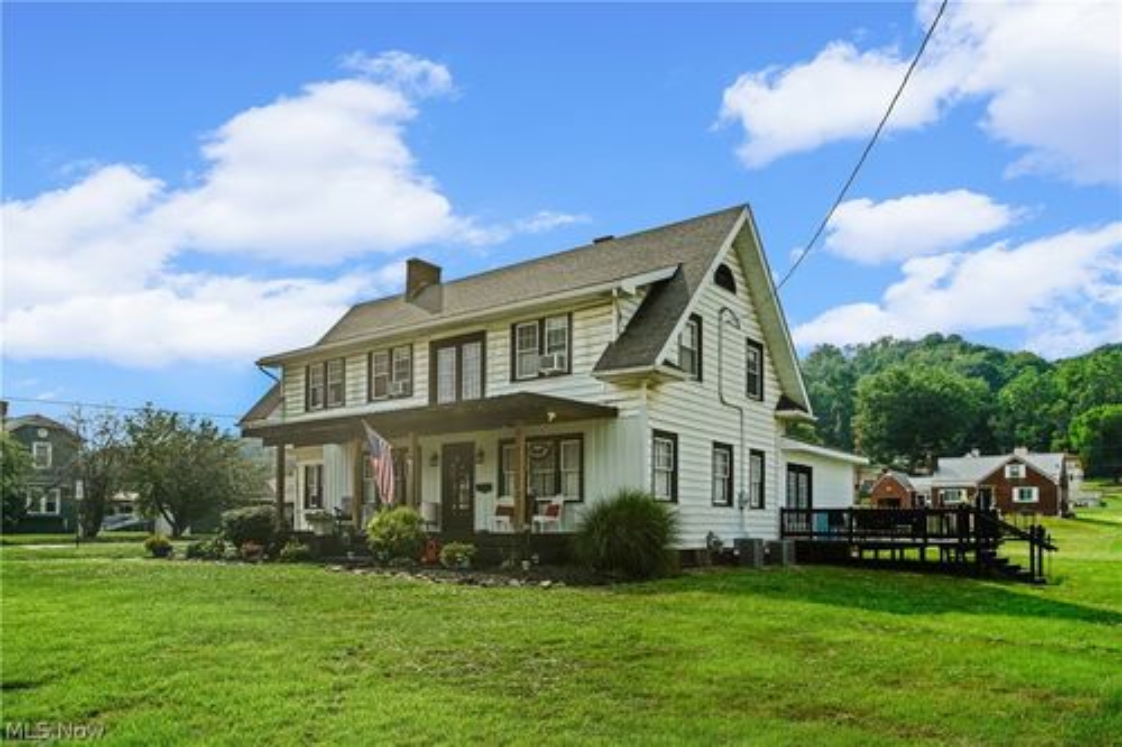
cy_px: 374
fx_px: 748
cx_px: 561
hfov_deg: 73.8
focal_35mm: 24
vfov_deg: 53.1
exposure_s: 1/800
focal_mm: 24
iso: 500
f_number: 8
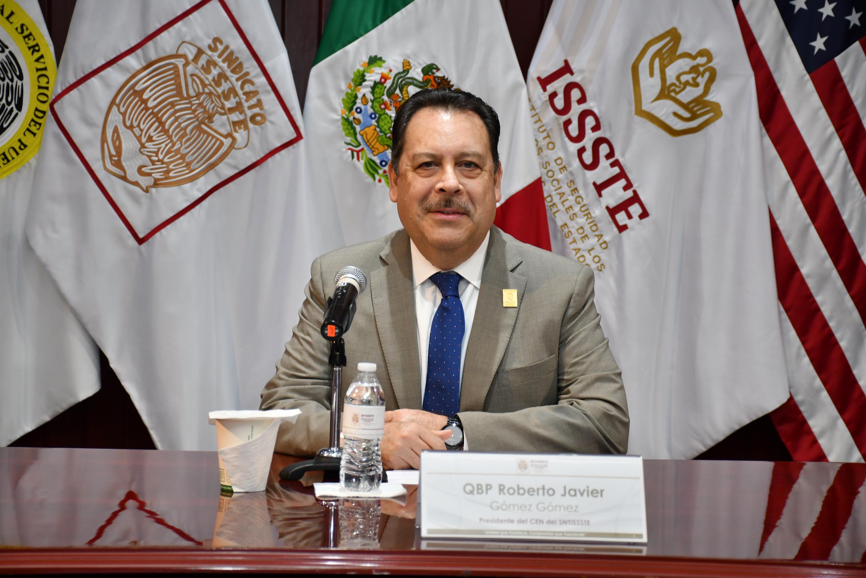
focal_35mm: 90
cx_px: 433
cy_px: 289
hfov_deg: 22.6
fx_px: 2165
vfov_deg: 15.2
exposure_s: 1/100
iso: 800
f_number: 5.6
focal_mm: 60
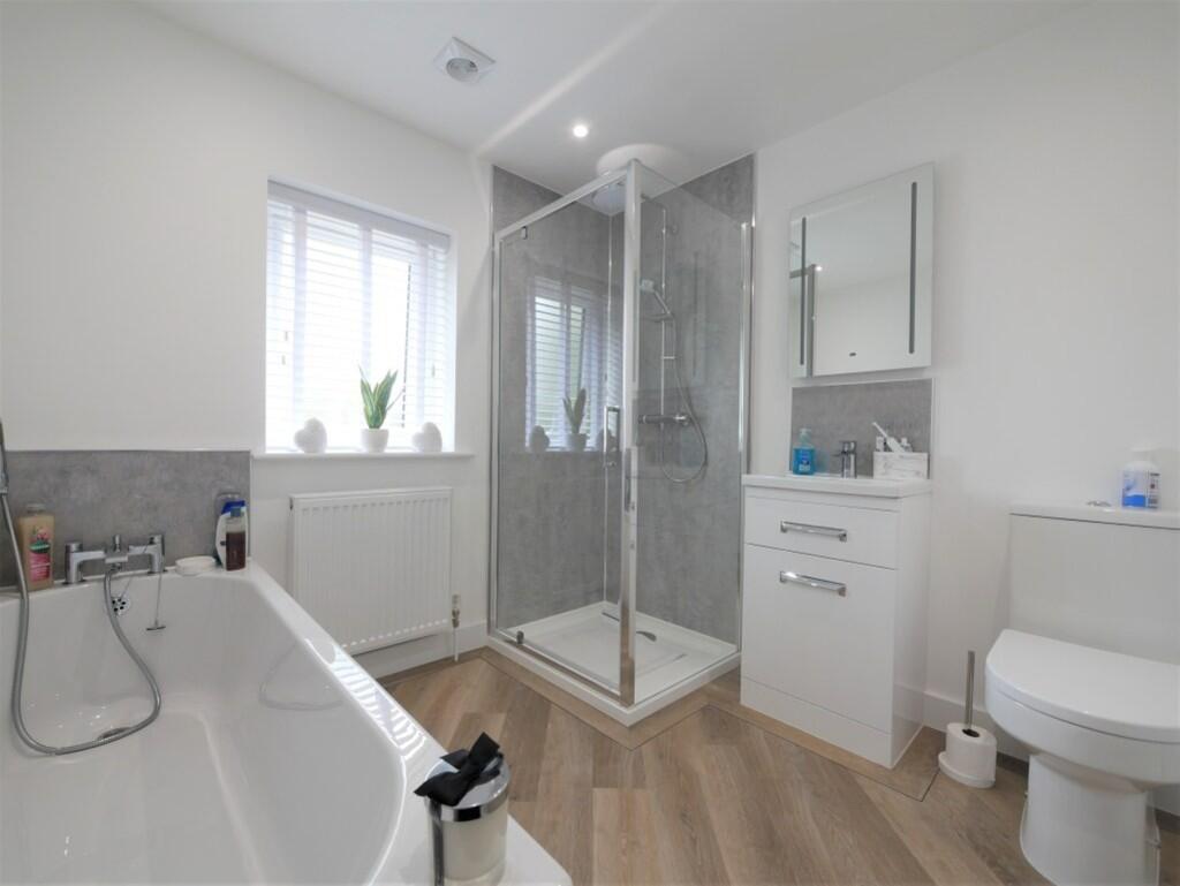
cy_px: 443
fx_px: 477
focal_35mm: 14
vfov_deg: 85.7
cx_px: 590
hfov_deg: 102.0
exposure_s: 1/60
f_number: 4
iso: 200
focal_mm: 7
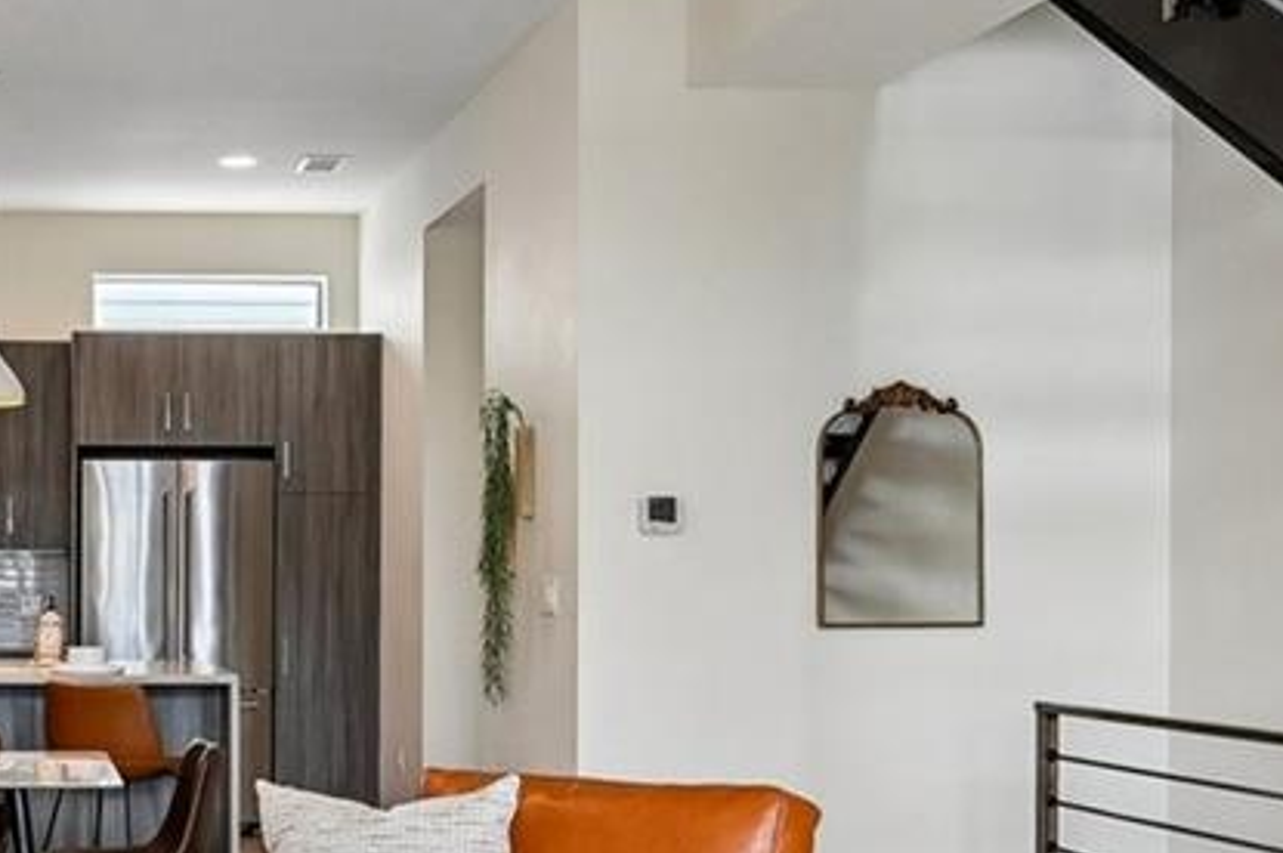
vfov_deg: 24.9
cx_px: 34
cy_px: 581
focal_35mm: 54
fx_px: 1923
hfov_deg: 34.0
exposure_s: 1/25
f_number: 10
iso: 400
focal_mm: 14
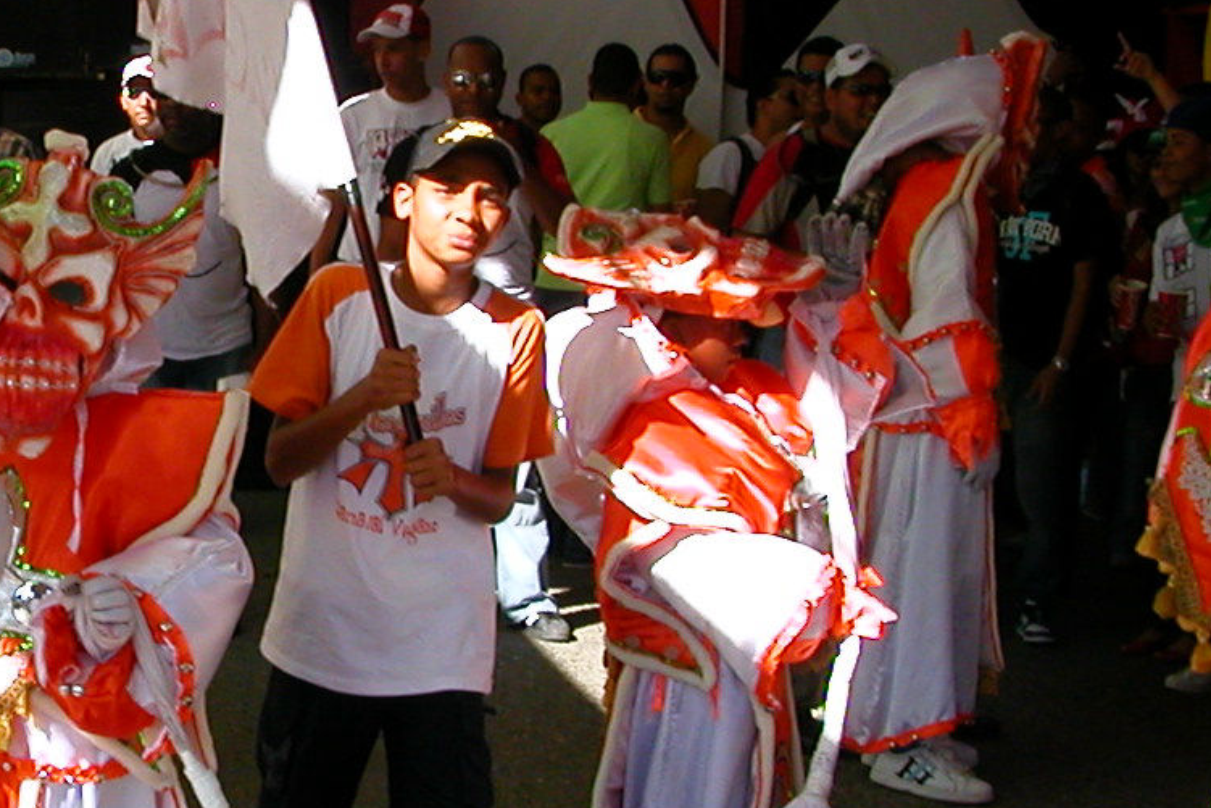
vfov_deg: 16.7
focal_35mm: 82
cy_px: 453
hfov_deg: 23.9
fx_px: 2759
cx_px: 58
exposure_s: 1/208
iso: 100
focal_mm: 5.6
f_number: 4.5
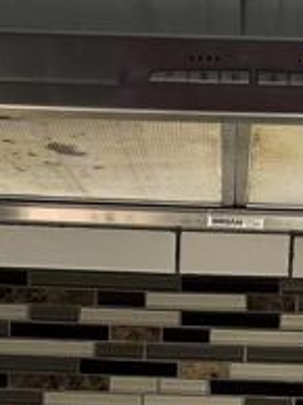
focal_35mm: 127
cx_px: 232
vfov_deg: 14.5
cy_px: 603
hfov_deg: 11.6
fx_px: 1485
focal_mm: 6.76
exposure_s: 1/60
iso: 200
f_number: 1.78
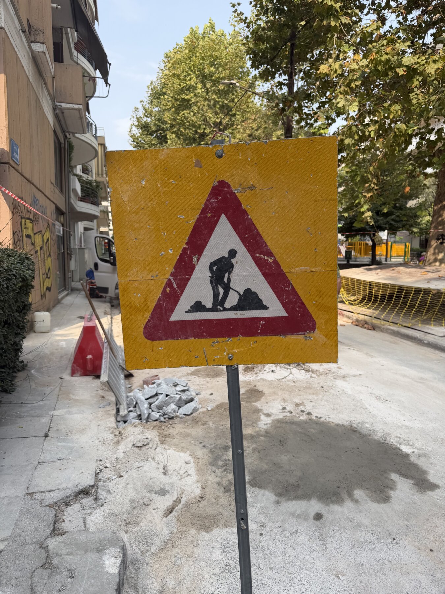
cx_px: 222
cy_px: 297
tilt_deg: -7.3
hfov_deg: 56.8
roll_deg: -2.1
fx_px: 411
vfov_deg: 71.6
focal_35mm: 24
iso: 80
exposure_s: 1/1855
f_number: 1.78
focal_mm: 6.76
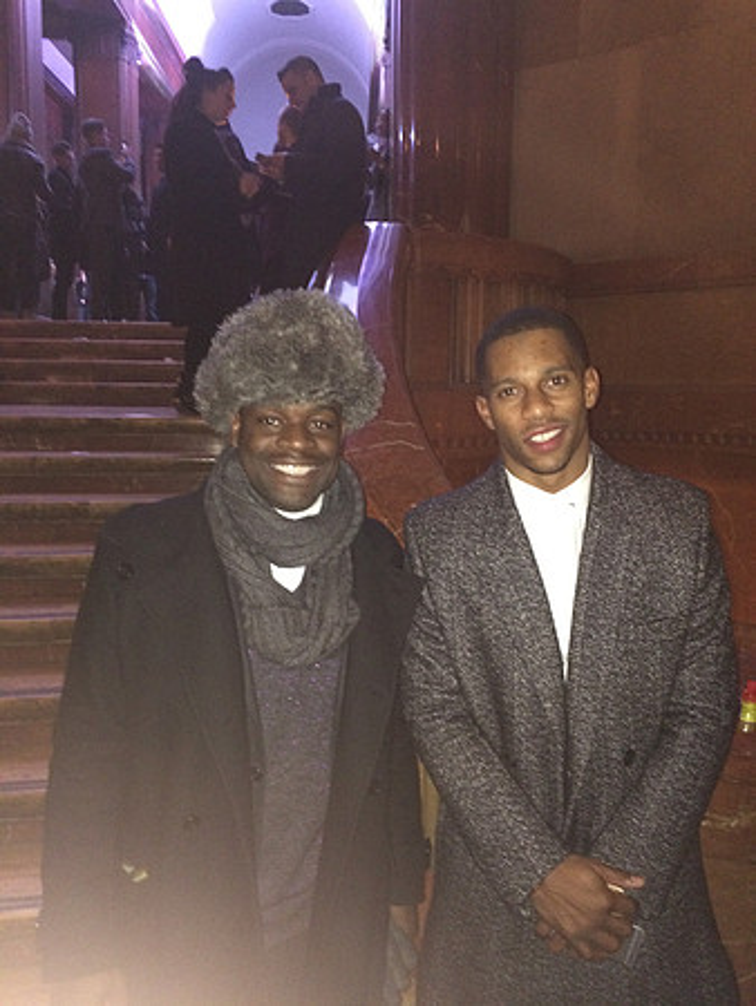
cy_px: 503
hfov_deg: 48.3
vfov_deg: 61.6
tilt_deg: -9.0
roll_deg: +0.1
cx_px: 378
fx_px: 844
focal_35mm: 29
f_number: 2.2
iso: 400
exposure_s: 1/16
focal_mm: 4.15
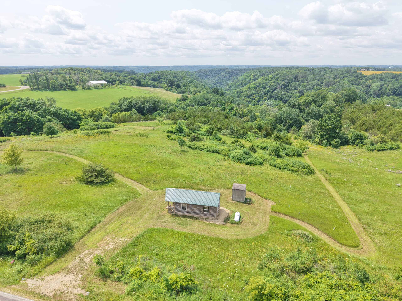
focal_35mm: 24
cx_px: 201
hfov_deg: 71.6
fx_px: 279
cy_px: 150
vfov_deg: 56.8
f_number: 1.8
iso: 410
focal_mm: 8.67
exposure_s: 1/3000
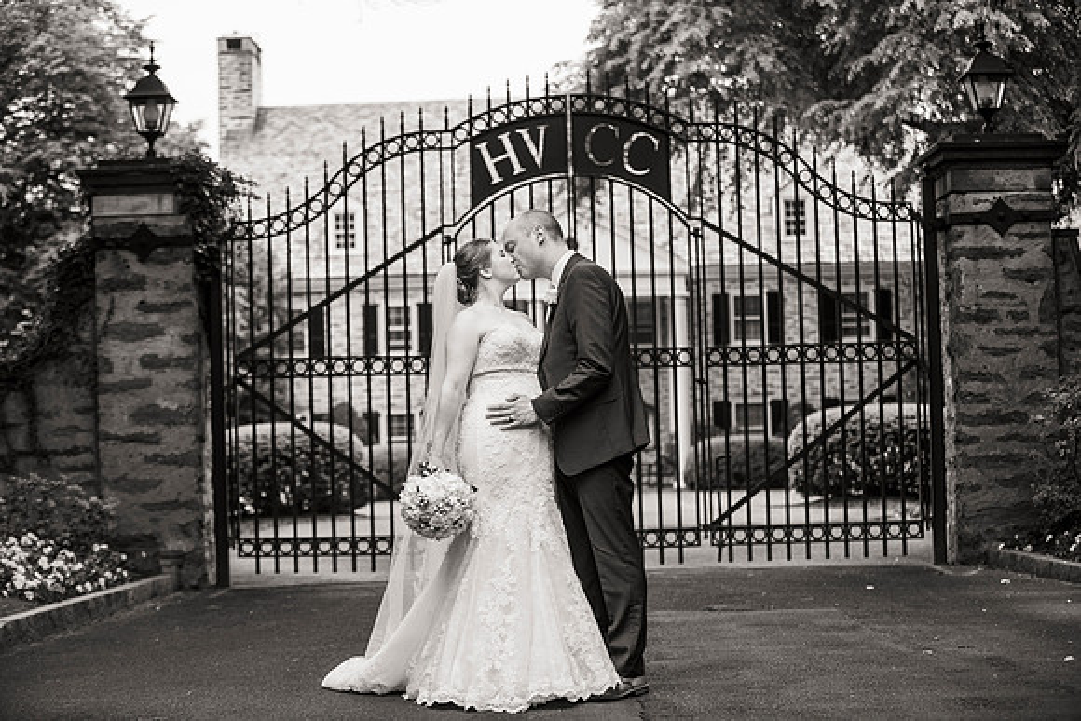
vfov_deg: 19.5
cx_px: 540
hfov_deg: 28.8
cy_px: 360
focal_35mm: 70
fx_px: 2102
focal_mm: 70
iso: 500
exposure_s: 1/400
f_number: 3.5
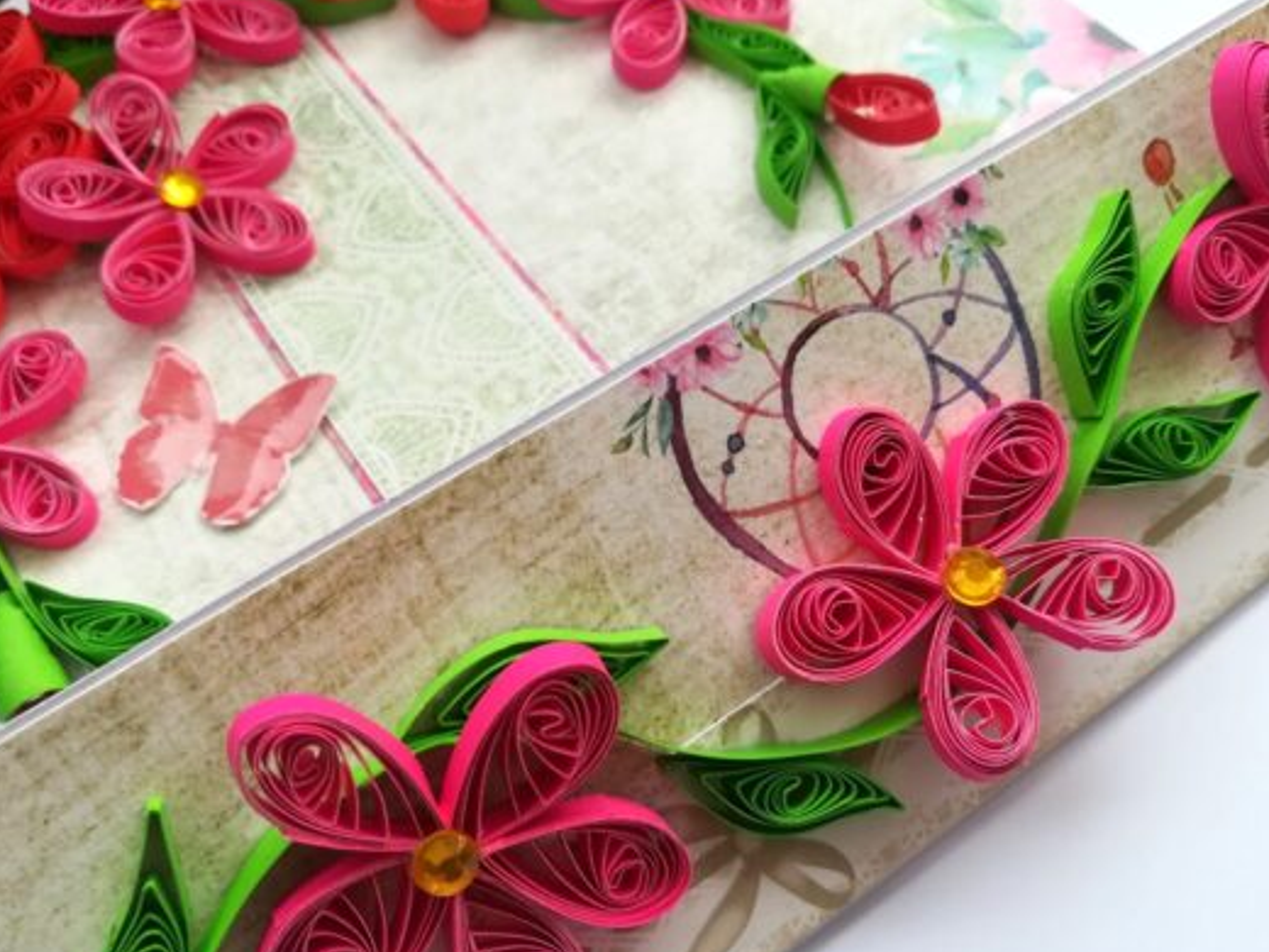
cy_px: 481
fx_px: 1100
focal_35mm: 30
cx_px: 639
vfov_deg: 46.8
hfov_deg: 60.0
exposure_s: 1/191
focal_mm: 3.83
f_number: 2.2
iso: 50
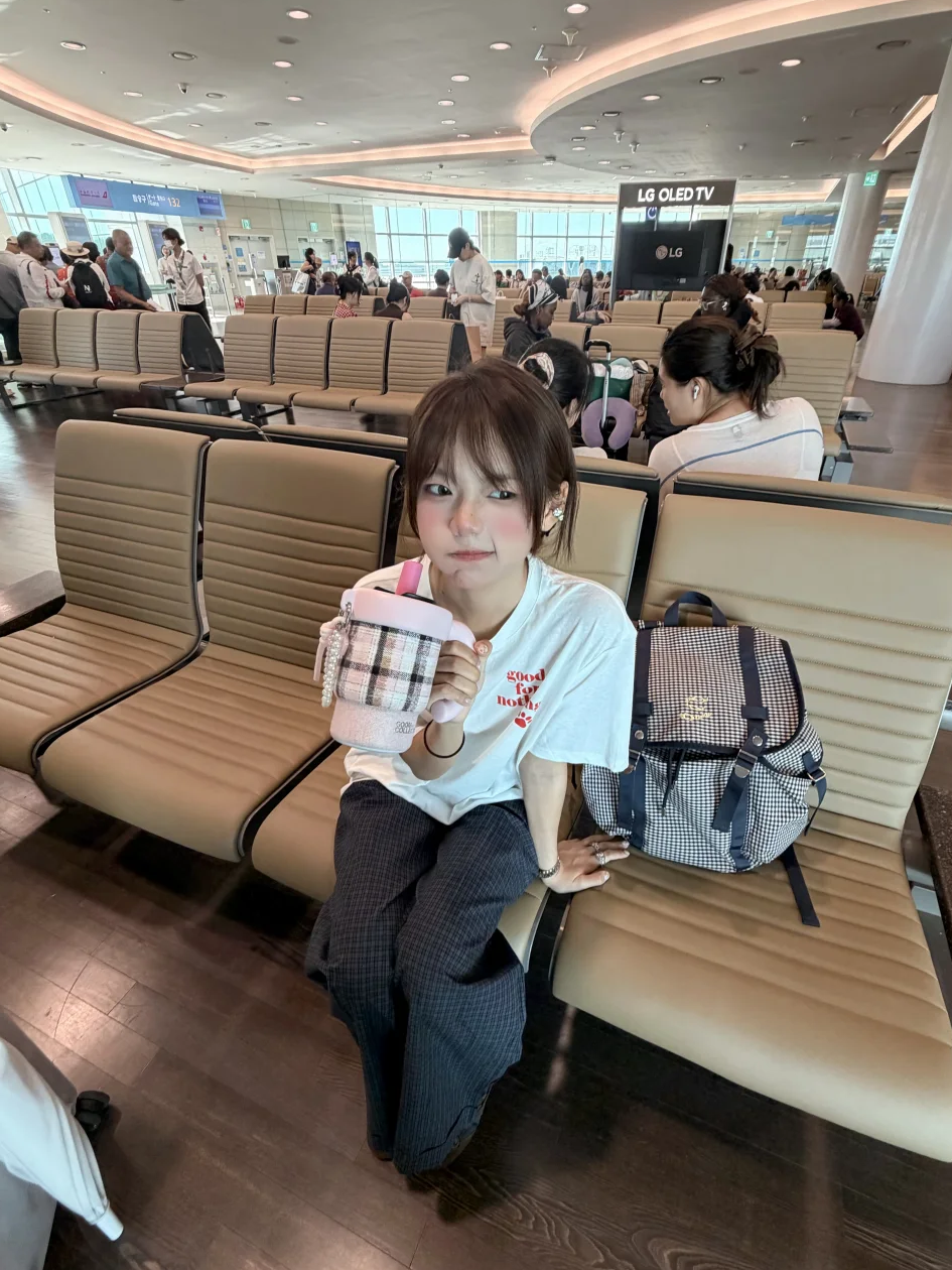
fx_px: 587
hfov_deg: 78.0
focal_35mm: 16
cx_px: 508
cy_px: 618
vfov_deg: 94.5
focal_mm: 2.22
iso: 160
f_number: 2.2
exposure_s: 1/60
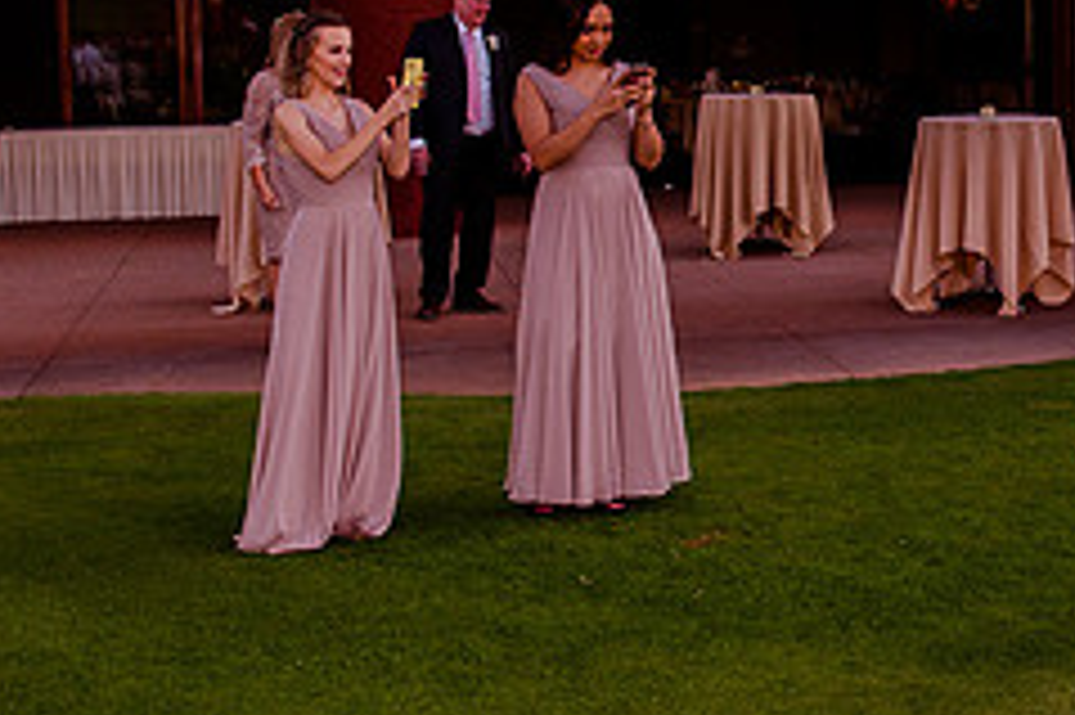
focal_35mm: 79
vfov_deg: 17.2
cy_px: 202
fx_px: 2357
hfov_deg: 25.1
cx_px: 929
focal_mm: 27
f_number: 3.2
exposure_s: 1/320
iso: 640
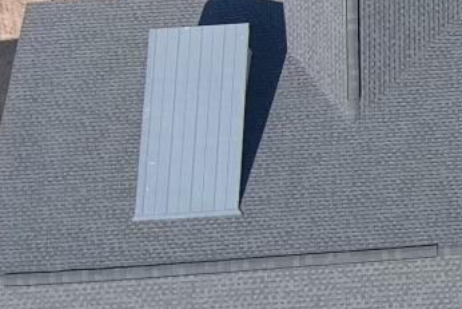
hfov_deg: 8.5
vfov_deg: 6.0
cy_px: 175
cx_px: 951
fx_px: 2940
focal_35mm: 229
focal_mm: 10.08
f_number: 2.8
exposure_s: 1/1600
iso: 100
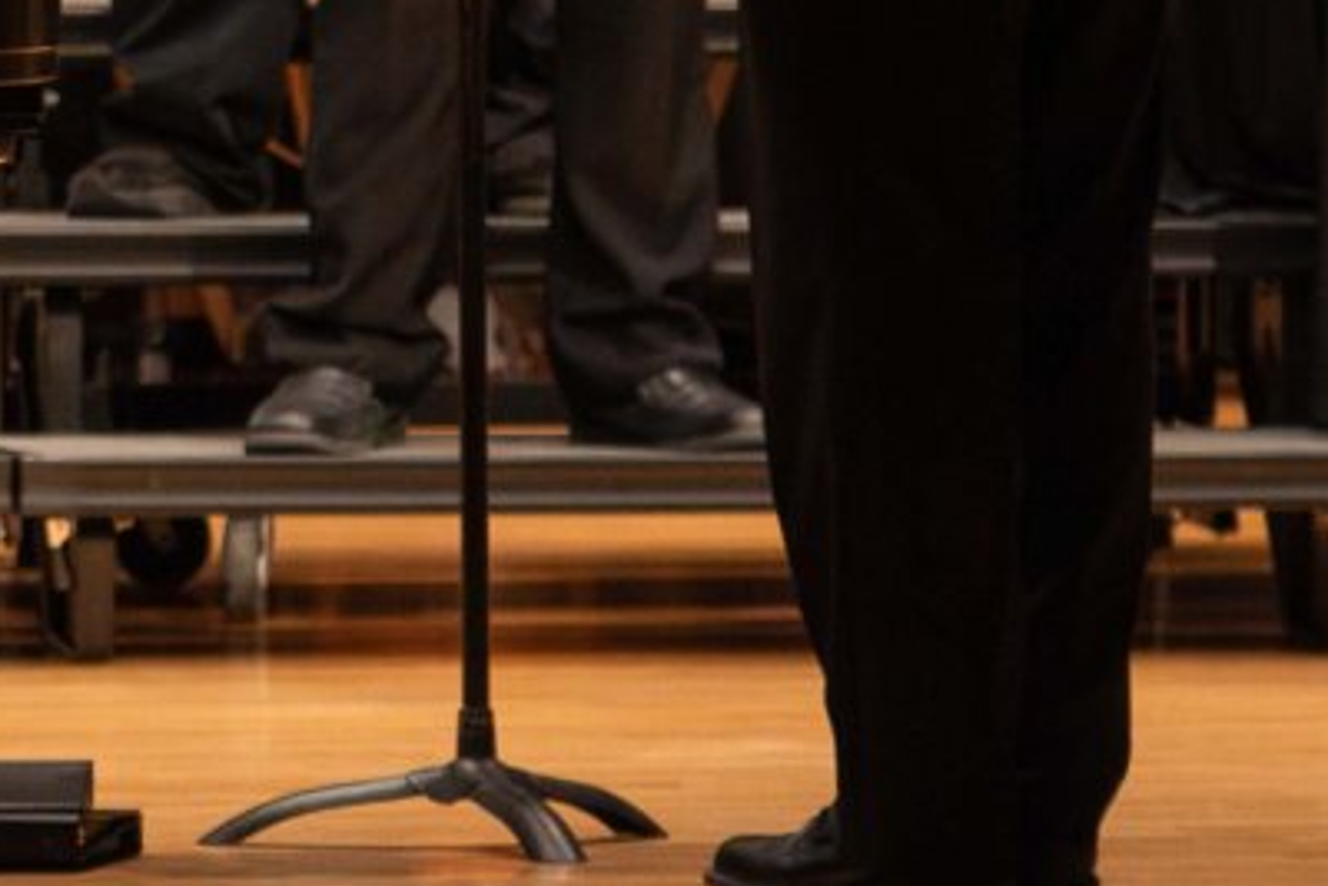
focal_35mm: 569
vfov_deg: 2.4
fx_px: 20996
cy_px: -1007
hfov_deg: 3.6
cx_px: -710
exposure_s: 1/400
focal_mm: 89
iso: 4000
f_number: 2.8
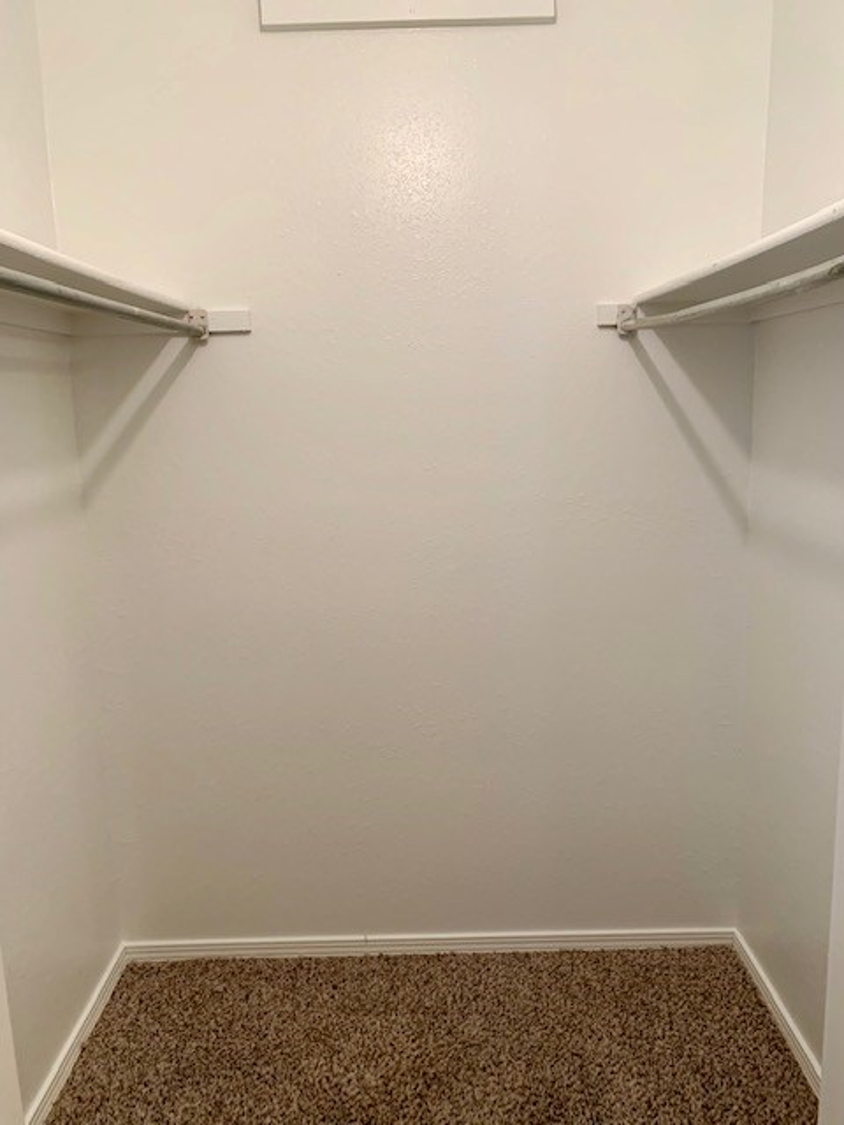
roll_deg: +2.0
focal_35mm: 26
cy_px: 562
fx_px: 845
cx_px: 422
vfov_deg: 67.3
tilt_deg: -8.8
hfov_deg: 53.1
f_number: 1.8
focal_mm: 4.25
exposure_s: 1/60
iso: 125
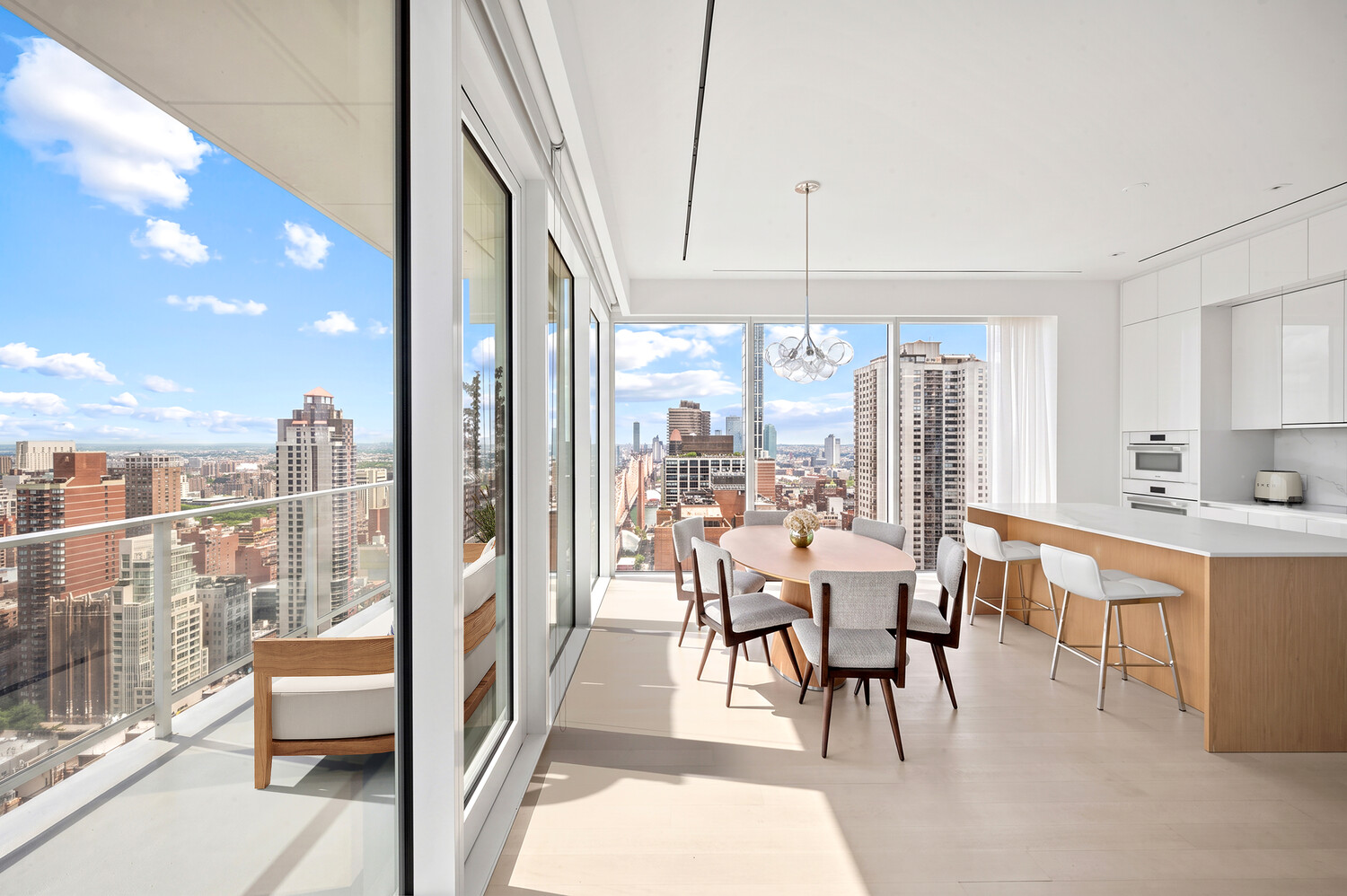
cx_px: 674
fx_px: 523
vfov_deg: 81.1
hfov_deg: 104.3
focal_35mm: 14
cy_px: 448
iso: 250
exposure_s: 1/13
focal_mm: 14
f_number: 18
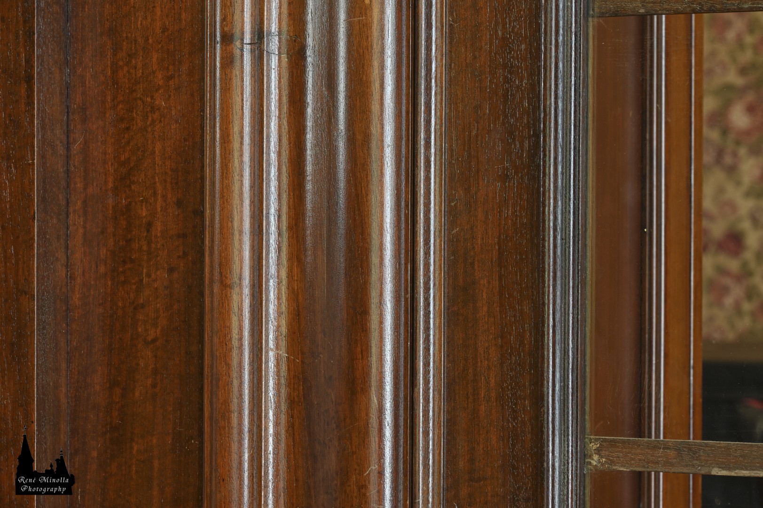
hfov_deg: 17.1
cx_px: 382
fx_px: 2542
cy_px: 254
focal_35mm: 120
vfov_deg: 11.4
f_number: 14
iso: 200
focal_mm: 120
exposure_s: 1.6
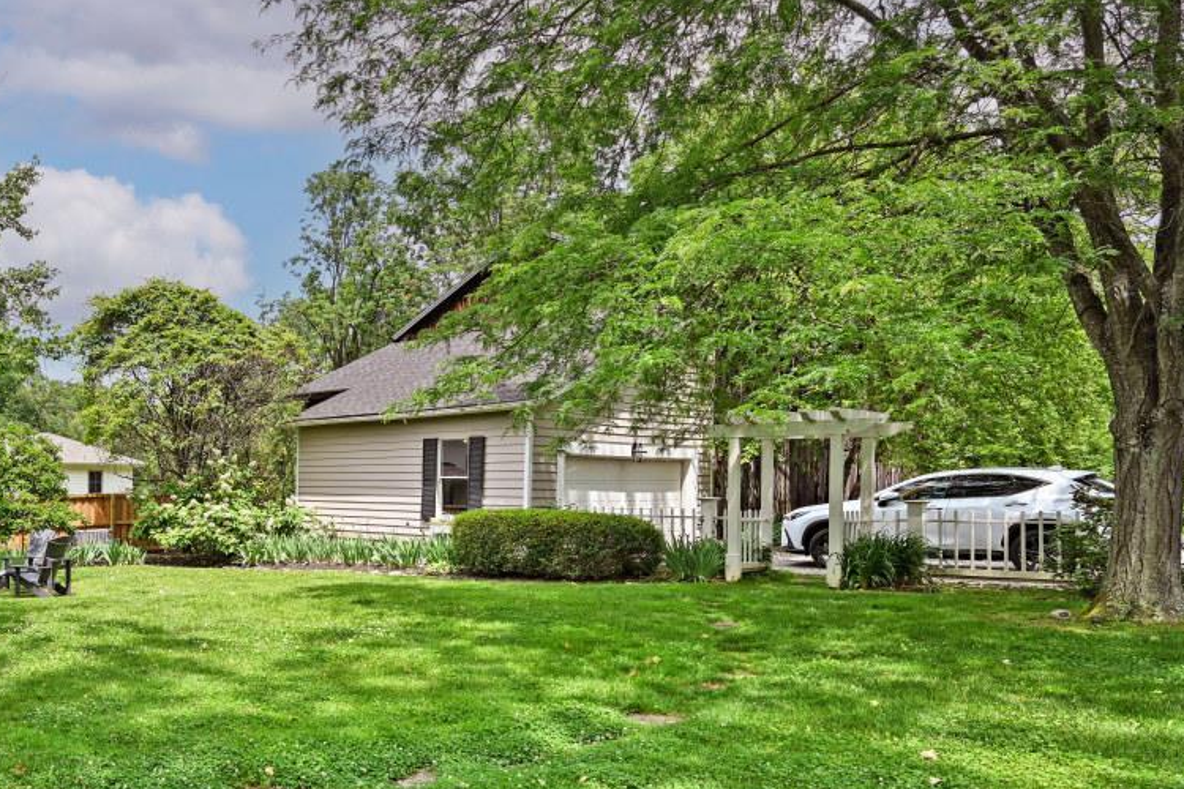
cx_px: 182
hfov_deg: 58.6
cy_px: 481
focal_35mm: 28
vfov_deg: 46.1
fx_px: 921
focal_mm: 14
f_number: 6.3
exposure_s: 1/320
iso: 100
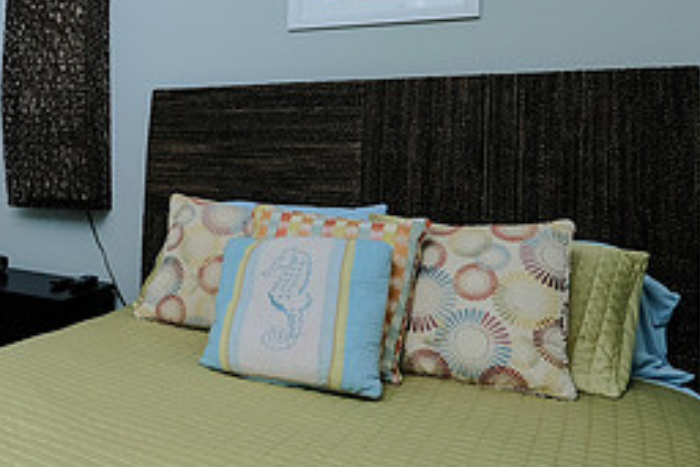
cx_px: -27
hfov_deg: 45.3
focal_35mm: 34
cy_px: 146
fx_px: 661
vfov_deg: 38.4
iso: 400
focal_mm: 10
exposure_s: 1/15
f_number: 7.1
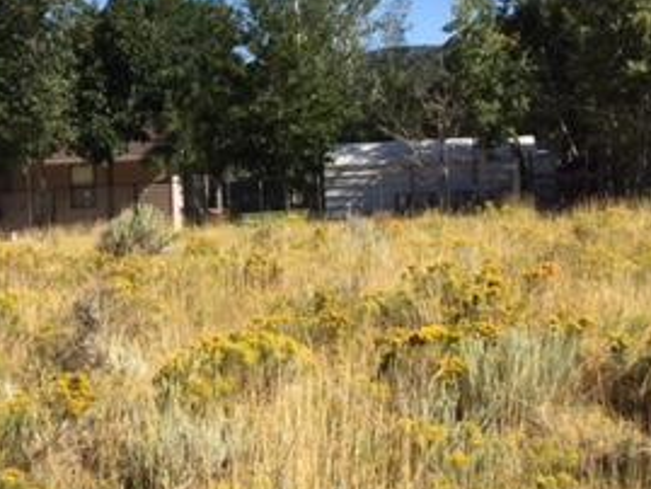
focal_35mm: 69
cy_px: 247
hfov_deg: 27.1
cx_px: 56
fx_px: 1298
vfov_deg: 21.3
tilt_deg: -2.7
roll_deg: +1.0
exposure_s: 1/1582
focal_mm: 4.15
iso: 32
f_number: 2.2
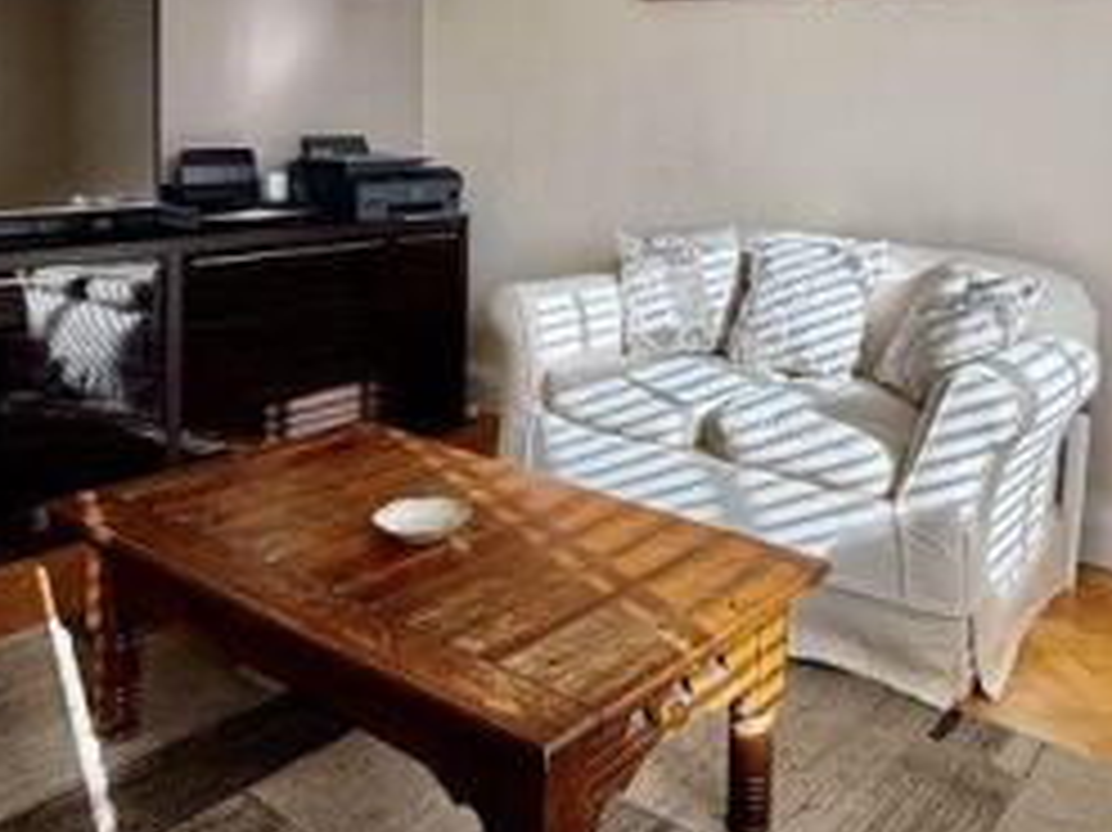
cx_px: 709
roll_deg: -0.5
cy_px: 142
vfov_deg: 40.7
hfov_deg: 54.6
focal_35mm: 33
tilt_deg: -1.3
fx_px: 1060
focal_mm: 2.22
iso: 40
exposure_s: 1/124
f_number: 2.2
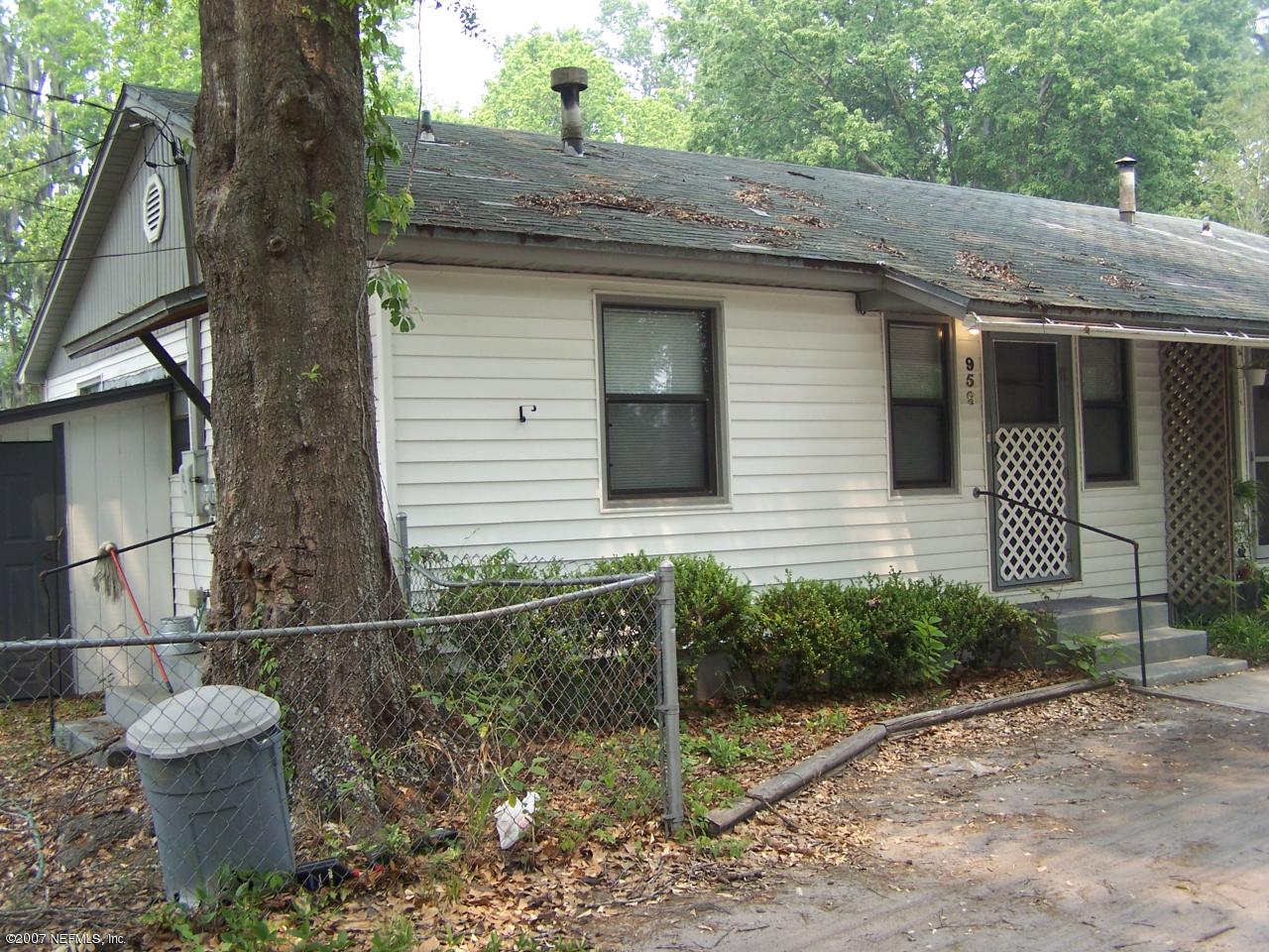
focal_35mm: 38
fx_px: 1393
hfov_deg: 49.0
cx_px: 634
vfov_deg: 37.7
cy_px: 476
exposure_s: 1/250
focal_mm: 6.3
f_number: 2.8
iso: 80
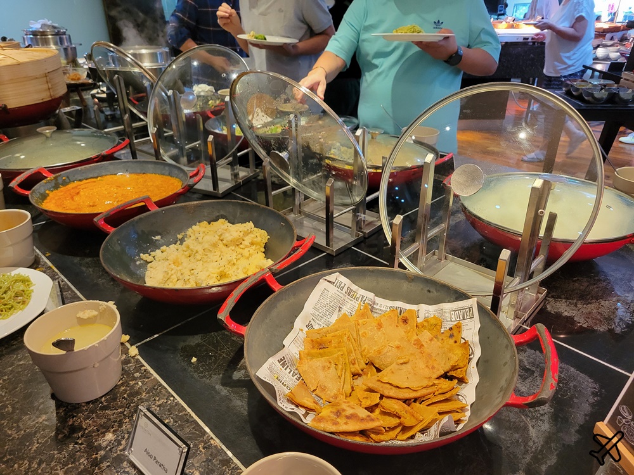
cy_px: 238
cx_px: 317
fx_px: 476
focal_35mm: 26
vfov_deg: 53.1
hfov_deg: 67.3
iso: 320
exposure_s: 1/100
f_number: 1.8
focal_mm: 5.4
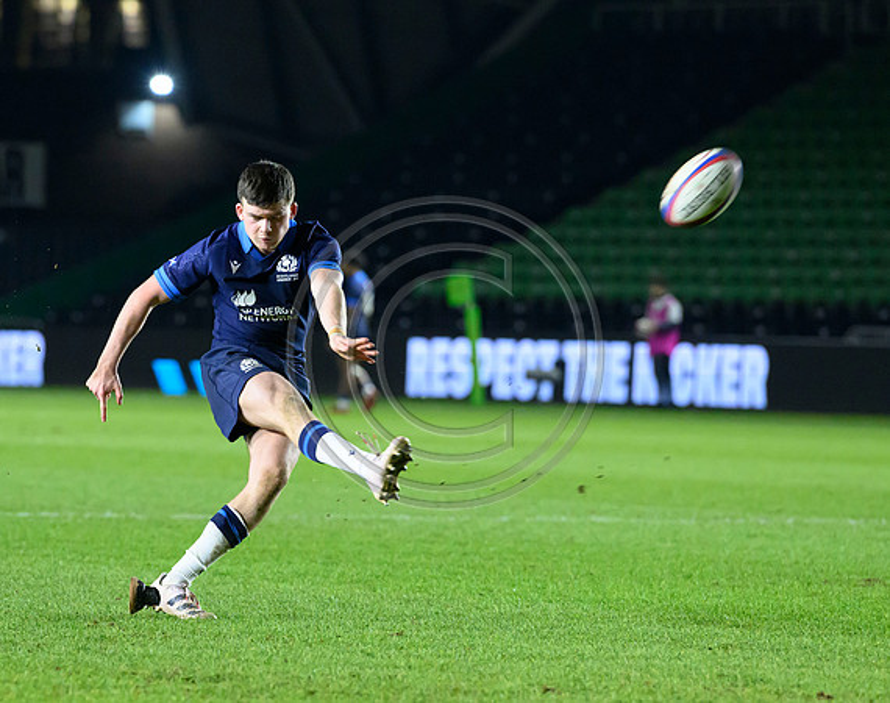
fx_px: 8611
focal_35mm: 329
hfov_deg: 5.9
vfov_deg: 4.7
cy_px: 361
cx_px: 241
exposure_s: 1/800
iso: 8000
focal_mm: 200
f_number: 4
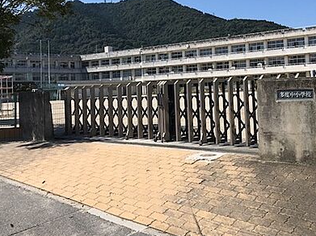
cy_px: 81
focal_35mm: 43
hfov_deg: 43.7
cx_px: 187
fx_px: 392
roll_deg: +2.5
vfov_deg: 33.3
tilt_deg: +1.8
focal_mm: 3.99
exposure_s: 1/2660
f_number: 1.8
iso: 20
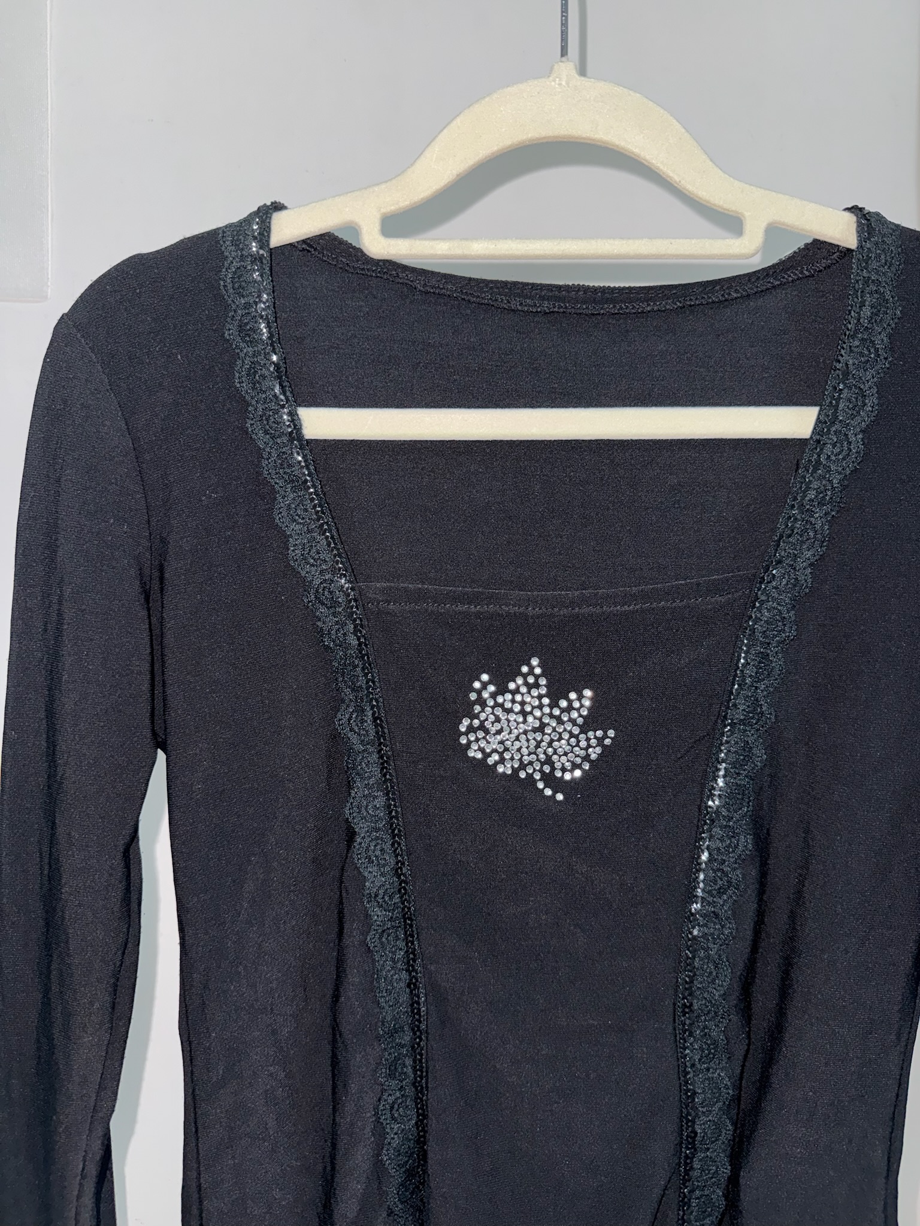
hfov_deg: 56.8
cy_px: 613
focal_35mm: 24
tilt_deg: -4.6
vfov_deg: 71.6
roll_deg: -0.6
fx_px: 850
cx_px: 460
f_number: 1.78
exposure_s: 1/52
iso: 100
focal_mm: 6.76
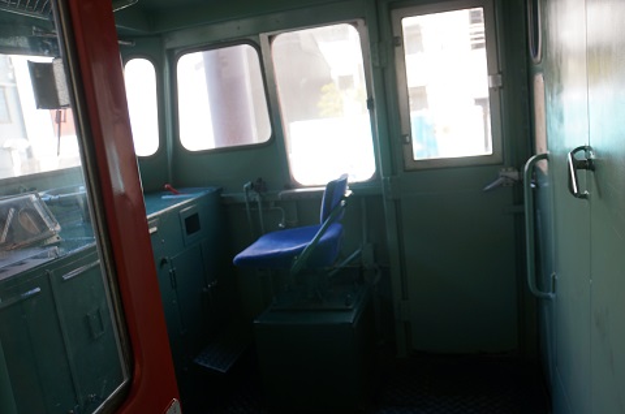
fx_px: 533
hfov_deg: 60.8
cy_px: 207
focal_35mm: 31
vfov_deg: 42.5
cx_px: 312
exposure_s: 1/80
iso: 100
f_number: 4.5
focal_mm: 20.5
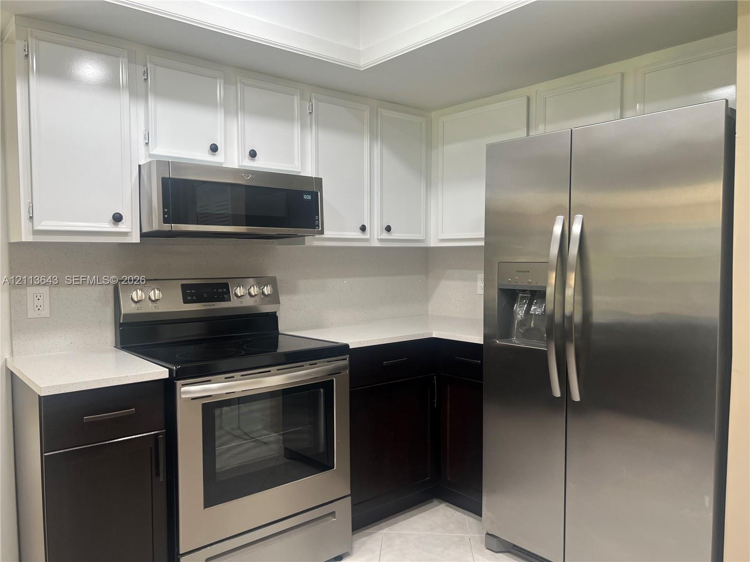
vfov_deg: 53.1
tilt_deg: -3.0
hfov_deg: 67.3
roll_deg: +0.8
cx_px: 375
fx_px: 563
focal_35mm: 26
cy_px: 281
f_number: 1.5
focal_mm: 5.7
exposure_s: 1/60
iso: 64
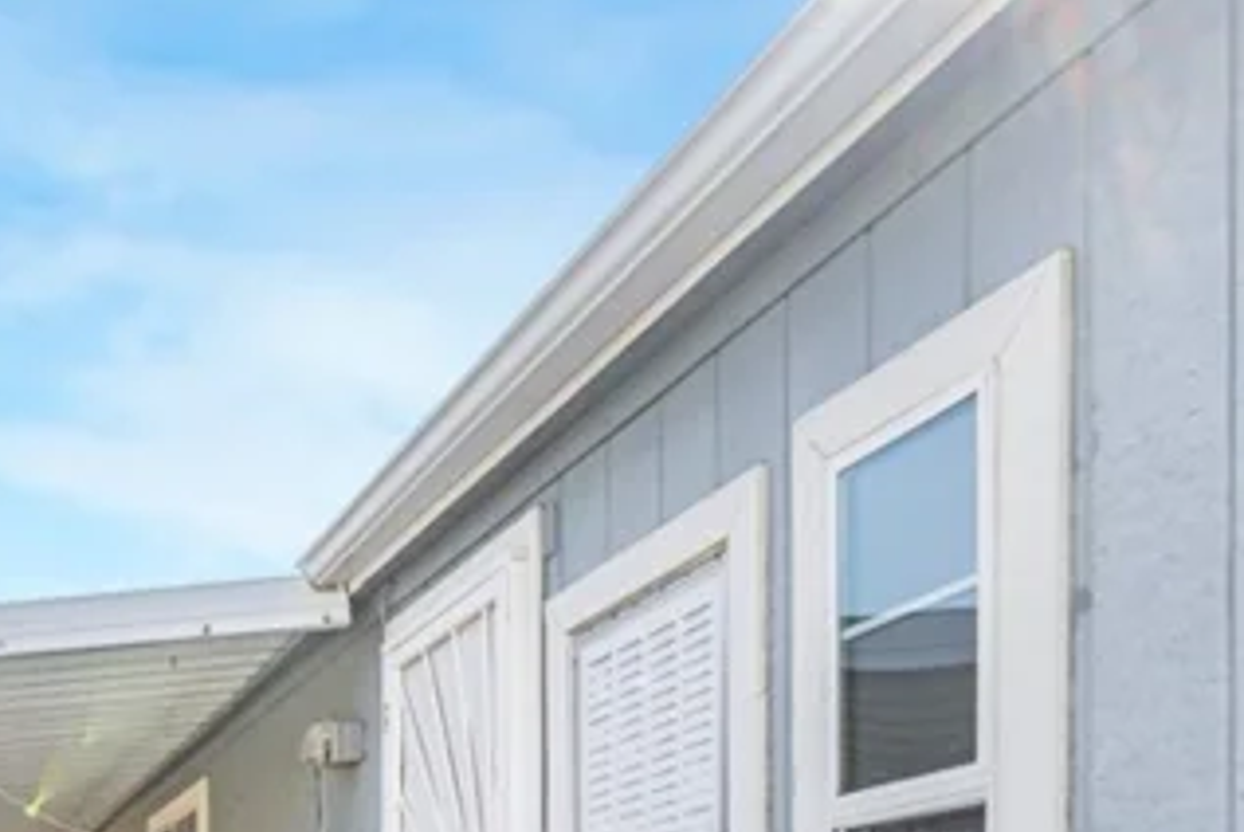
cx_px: -133
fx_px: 1556
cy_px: 1032
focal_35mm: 45
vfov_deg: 26.2
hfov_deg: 36.6
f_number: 6.3
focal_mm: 17
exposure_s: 1/2000
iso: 800
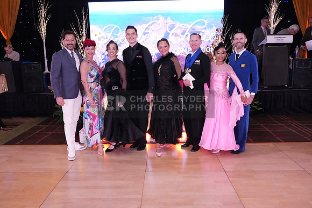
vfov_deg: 43.6
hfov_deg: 61.9
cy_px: 104
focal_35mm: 30
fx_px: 260
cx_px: 156
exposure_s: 1/250
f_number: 8
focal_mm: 30
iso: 8000
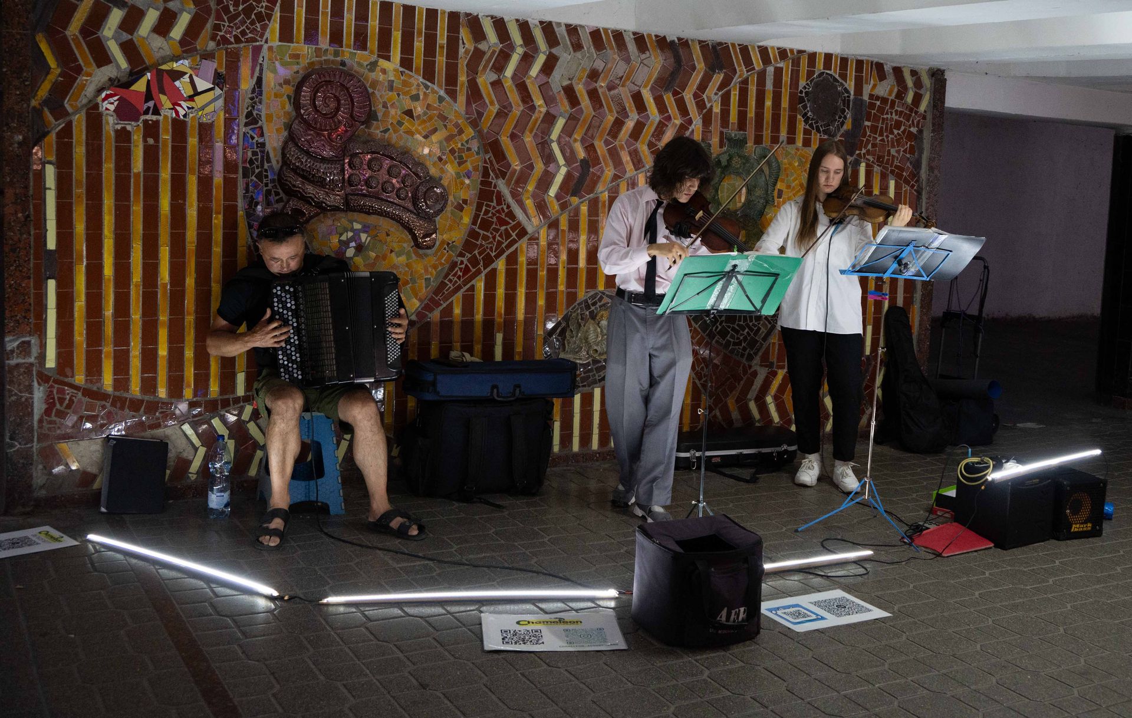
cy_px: 284
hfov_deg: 49.2
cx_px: 653
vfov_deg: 32.4
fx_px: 1232
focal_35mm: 40
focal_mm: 34
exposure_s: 1/200
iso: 3200
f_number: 4.8
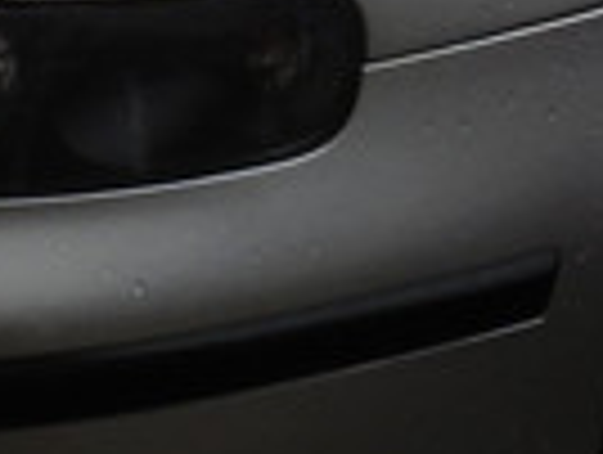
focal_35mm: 262
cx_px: 898
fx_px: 4572
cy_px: -737
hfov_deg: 7.4
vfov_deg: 5.4
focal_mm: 6
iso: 125
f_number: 3.5
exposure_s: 1/640
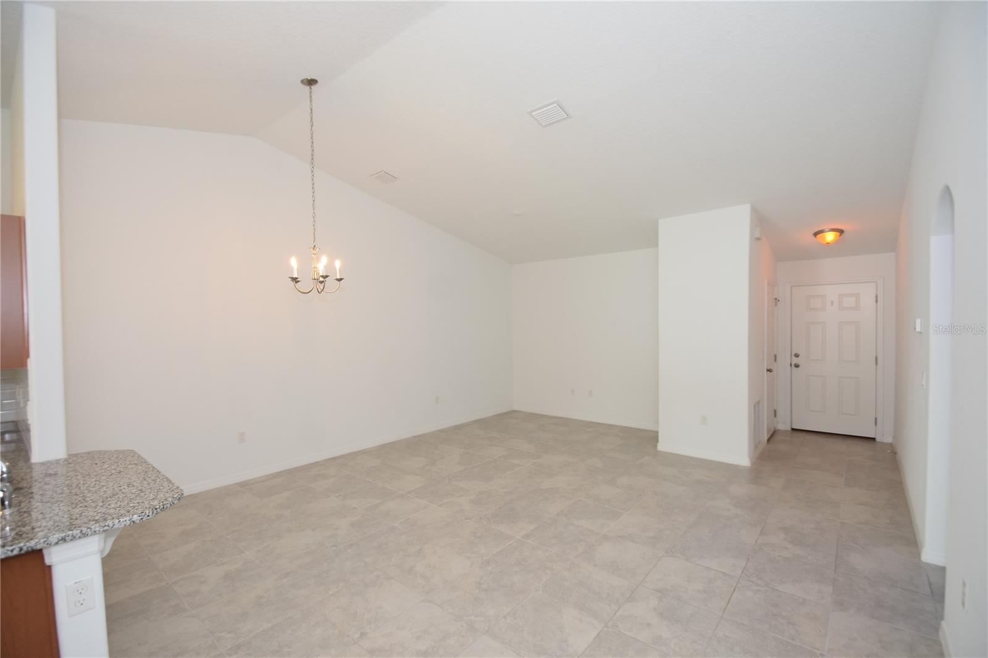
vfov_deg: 77.3
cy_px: 329
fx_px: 412
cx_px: 494
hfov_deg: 100.4
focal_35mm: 15
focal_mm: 10
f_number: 4
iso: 200
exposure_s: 1/60
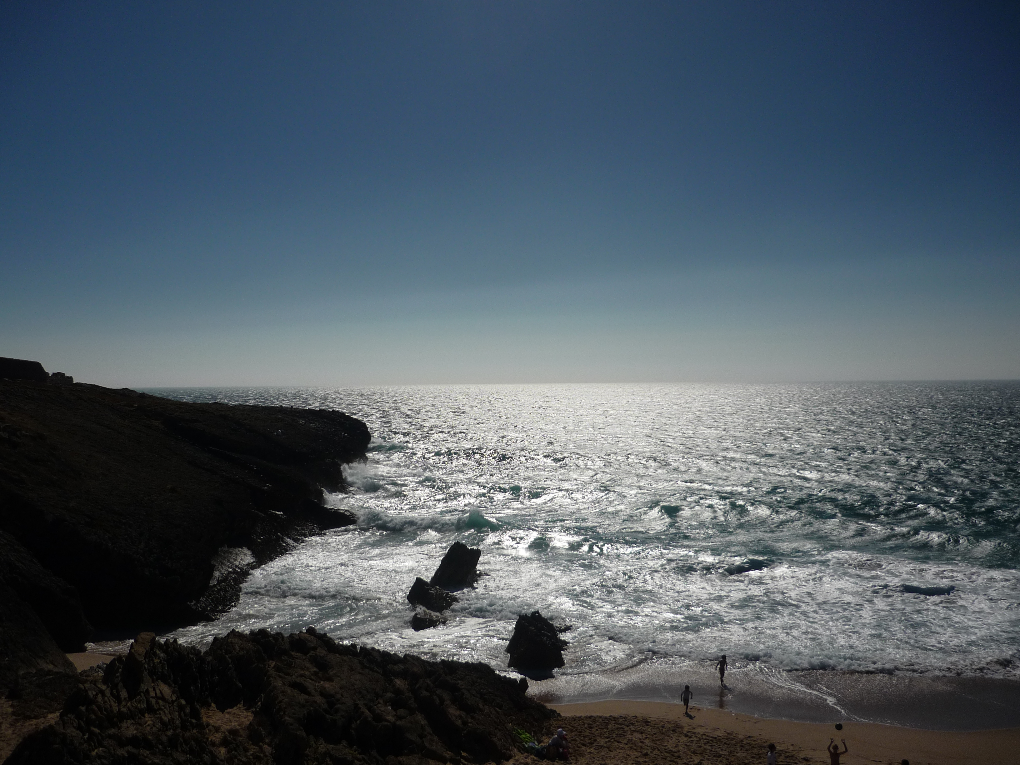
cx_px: 510
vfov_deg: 42.9
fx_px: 972
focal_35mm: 33
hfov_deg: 55.4
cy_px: 382
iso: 100
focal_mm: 5.5
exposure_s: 1/1300
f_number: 8
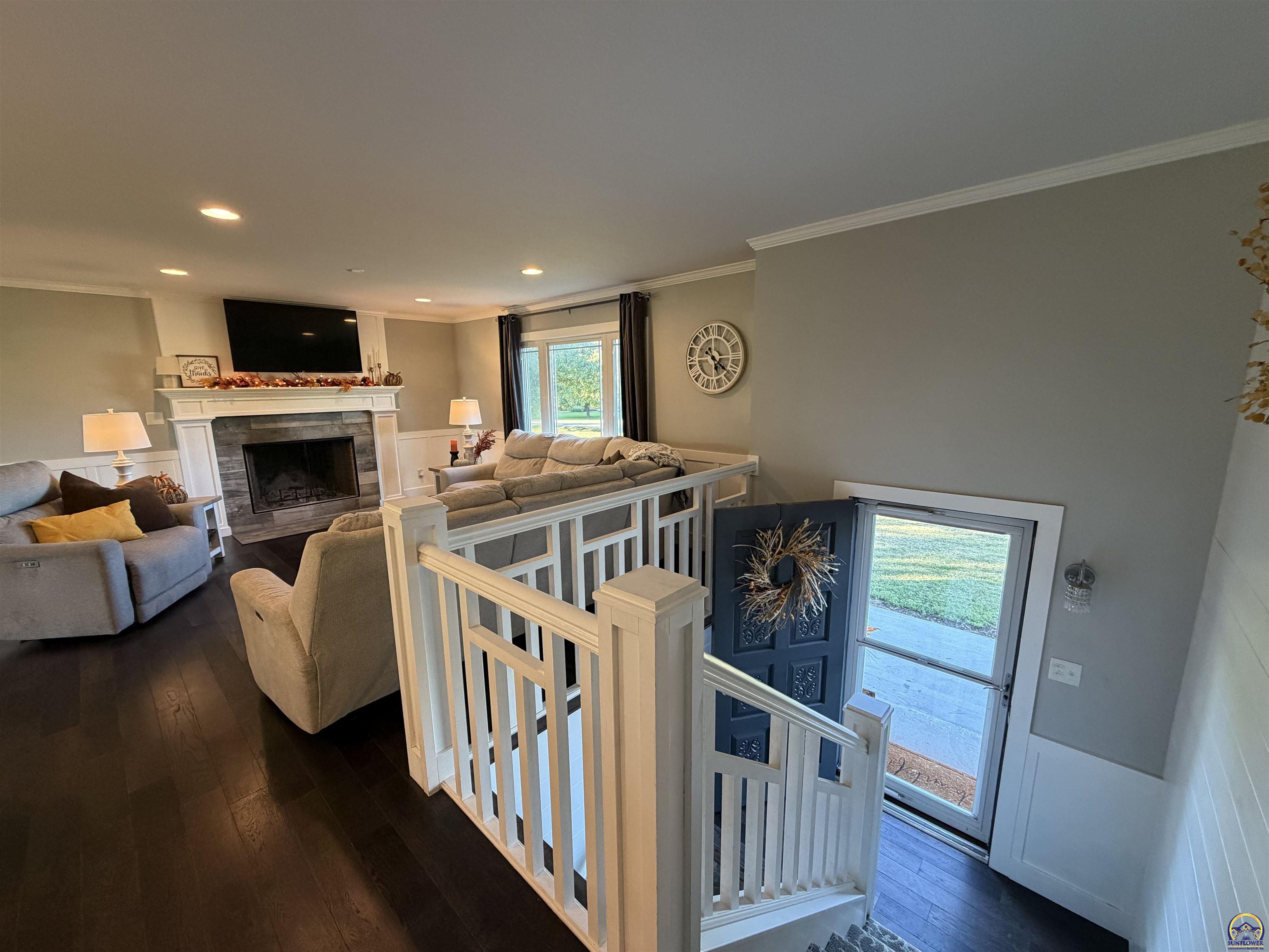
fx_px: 513
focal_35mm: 14
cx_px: 634
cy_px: 476
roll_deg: +0.7
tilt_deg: -10.6
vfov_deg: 85.7
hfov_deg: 102.1
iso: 250
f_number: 2.2
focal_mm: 2.22
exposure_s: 1/60
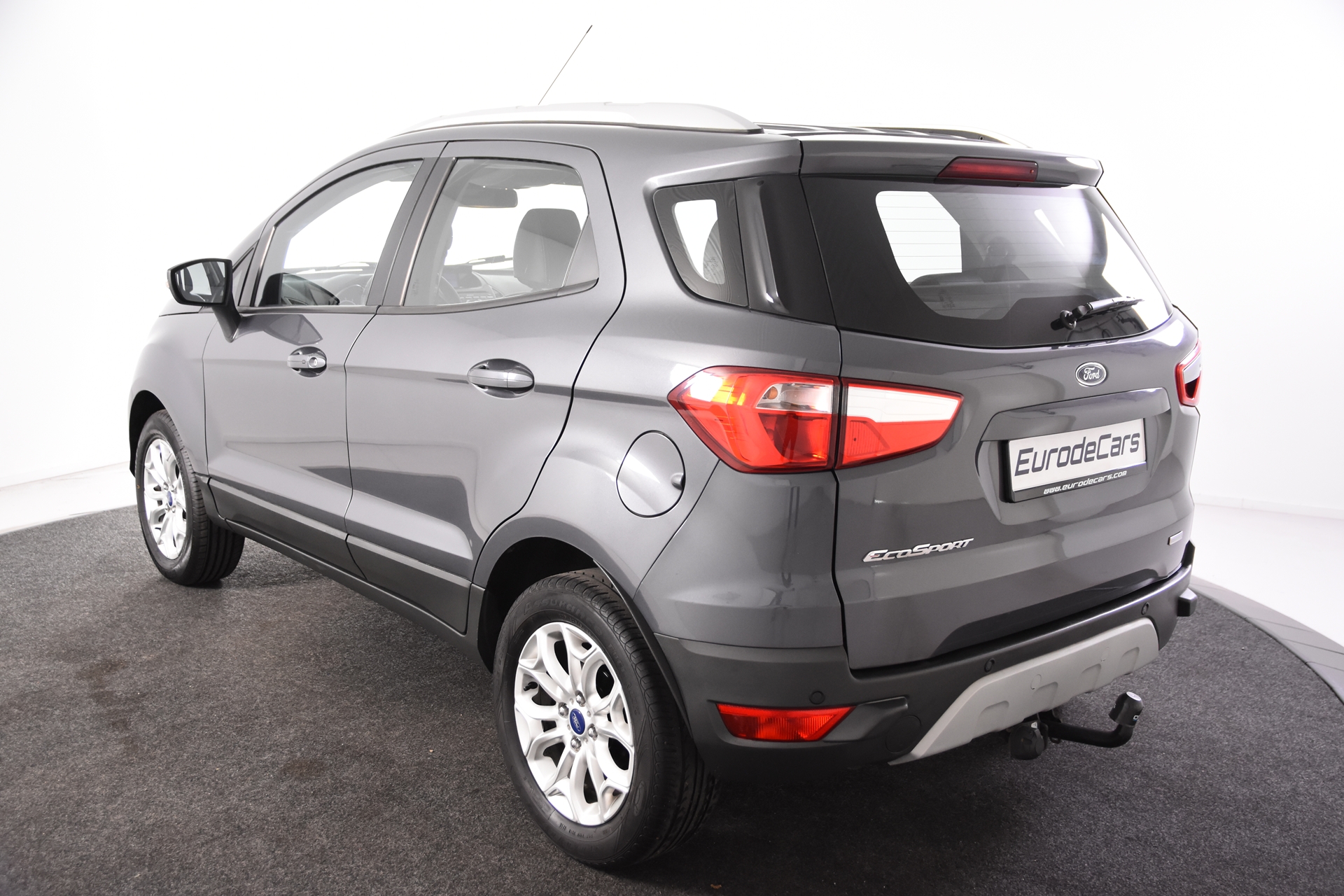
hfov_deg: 53.1
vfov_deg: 36.9
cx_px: 672
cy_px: 448
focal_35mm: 36
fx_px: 1344
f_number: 4
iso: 1600
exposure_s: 1/60
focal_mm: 24
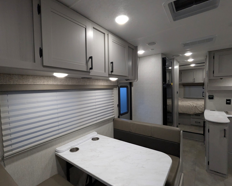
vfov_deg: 77.0
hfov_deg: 89.5
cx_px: 108
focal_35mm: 17
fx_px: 117
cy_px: 93
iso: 400
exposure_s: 1/147
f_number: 2.2
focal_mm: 2.35
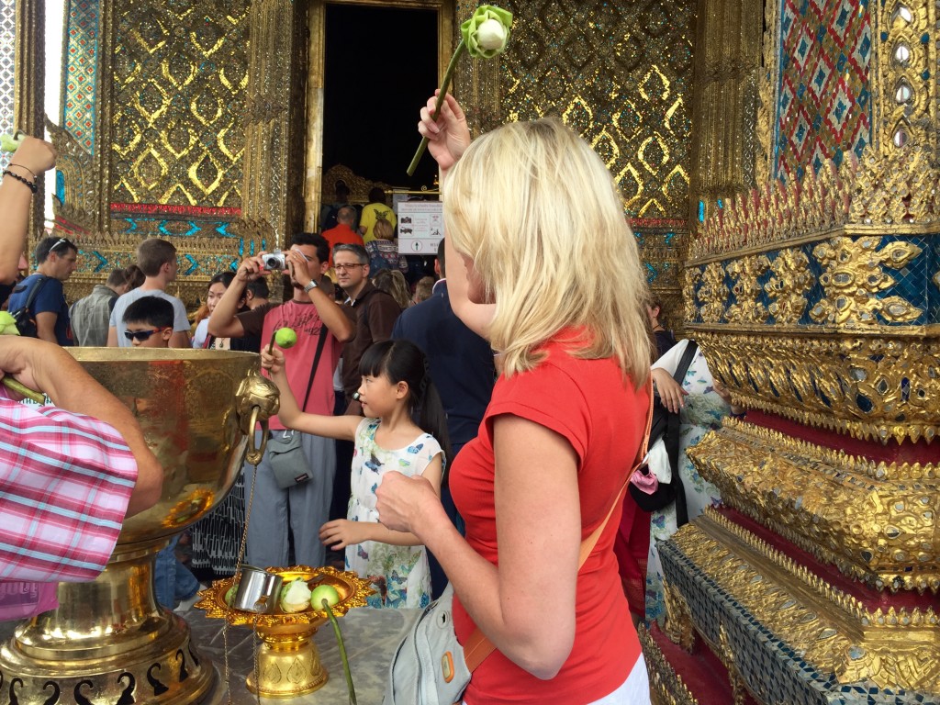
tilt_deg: -2.4
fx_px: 787
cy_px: 352
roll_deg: -0.9
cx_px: 470
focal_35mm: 29
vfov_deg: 48.2
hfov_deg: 61.7
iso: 32
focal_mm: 4.15
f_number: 2.2
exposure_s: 1/380
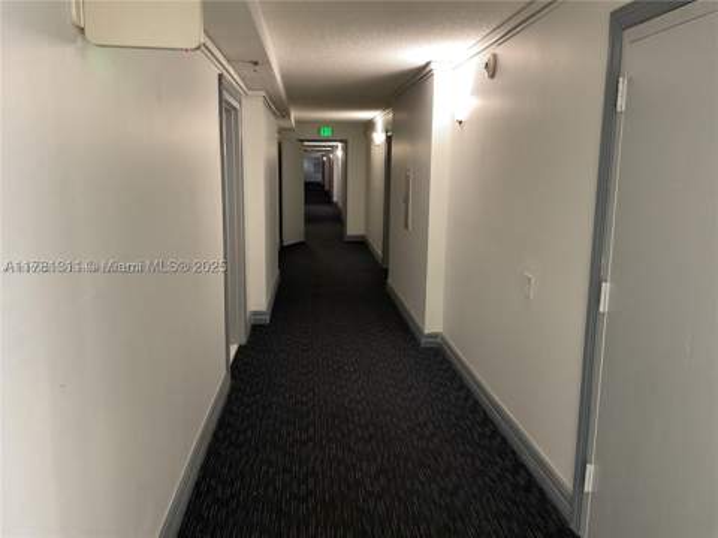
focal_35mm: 29
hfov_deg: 61.7
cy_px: 269
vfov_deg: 48.2
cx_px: 359
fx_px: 602
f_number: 1.8
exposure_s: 1/40
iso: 200
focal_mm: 3
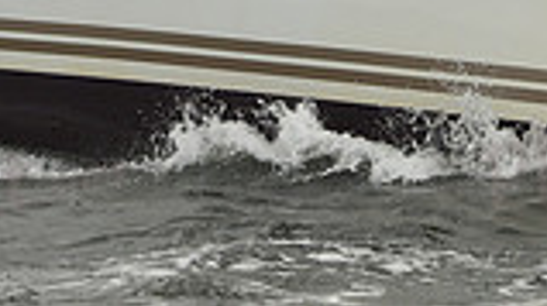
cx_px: 306
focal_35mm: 352
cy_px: -356
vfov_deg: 3.4
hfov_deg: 6.1
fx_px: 5100
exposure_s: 1/640
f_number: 6.3
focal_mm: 92
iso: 500
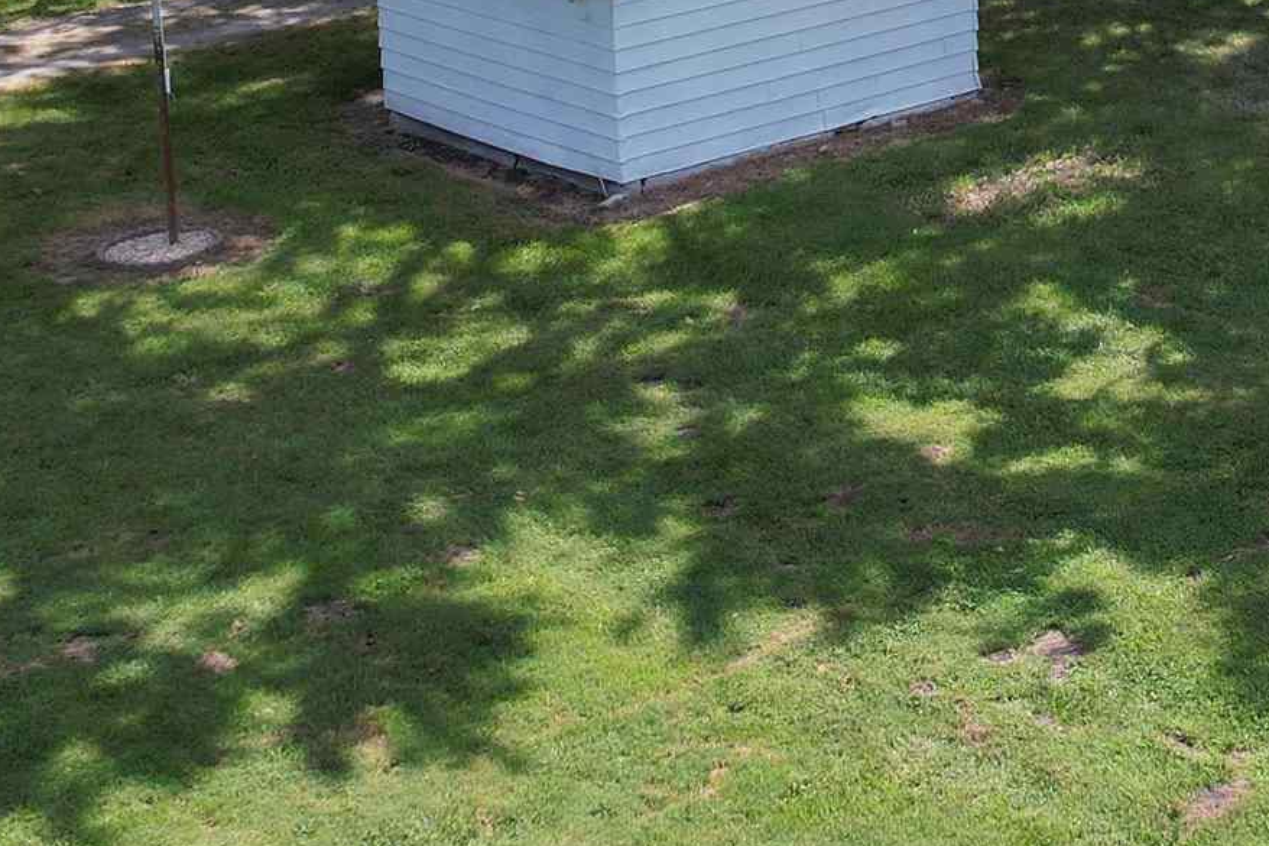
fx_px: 2714
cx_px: 1048
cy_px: -178
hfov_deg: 25.8
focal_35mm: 77
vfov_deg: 16.9
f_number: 2.8
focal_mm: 8.38
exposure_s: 1/1250
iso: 110
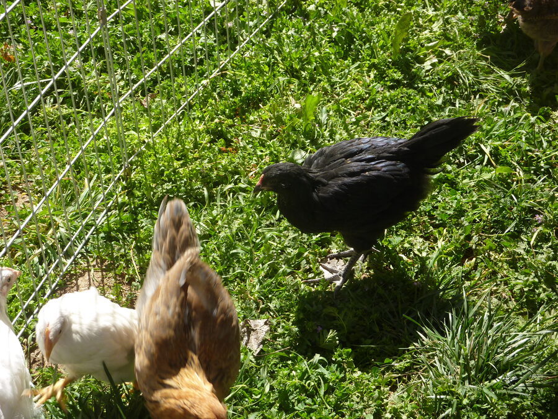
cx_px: 279
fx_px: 1080
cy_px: 210
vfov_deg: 21.9
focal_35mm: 67
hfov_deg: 29.0
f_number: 4.1
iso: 80
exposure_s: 1/320
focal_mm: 11
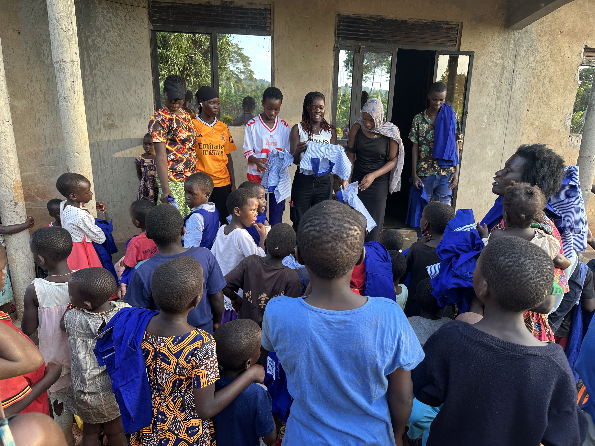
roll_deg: -0.7
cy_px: 223
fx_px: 413
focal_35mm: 24
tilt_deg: -14.7
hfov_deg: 71.6
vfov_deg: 56.8
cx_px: 298
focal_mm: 6.86
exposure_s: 1/121
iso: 80
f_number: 1.78
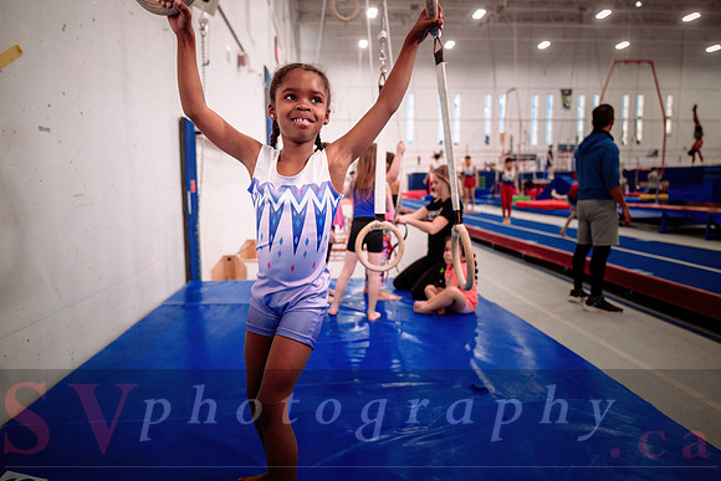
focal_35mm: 26
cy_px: 240
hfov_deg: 69.4
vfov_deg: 49.6
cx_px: 360
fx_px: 521
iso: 1600
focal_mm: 26
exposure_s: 1/400
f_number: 2.8
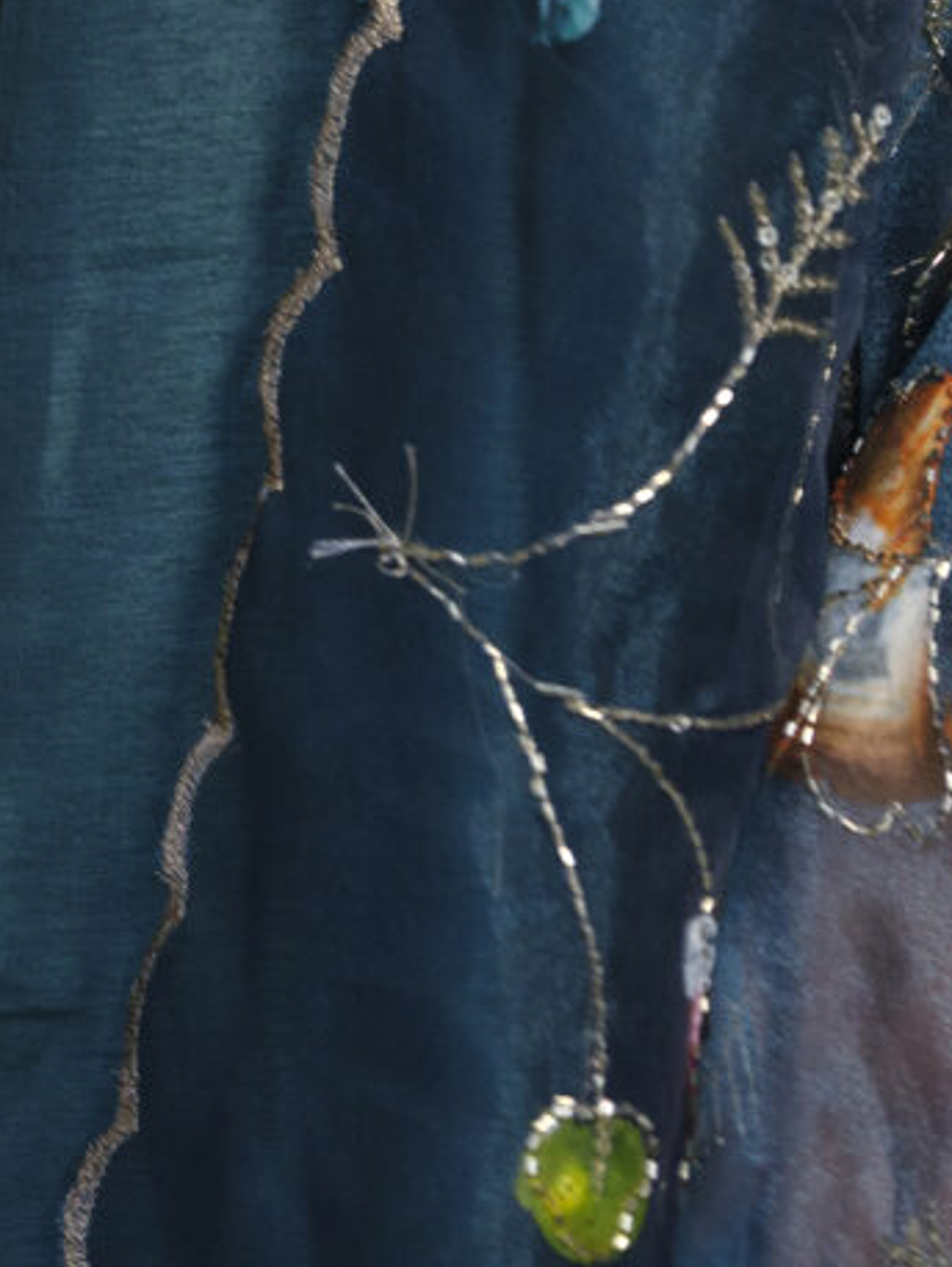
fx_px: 17805
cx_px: 728
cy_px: -1632
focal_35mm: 486
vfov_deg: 4.0
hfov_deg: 3.1
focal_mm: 110
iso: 1250
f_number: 2.5
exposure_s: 1/100
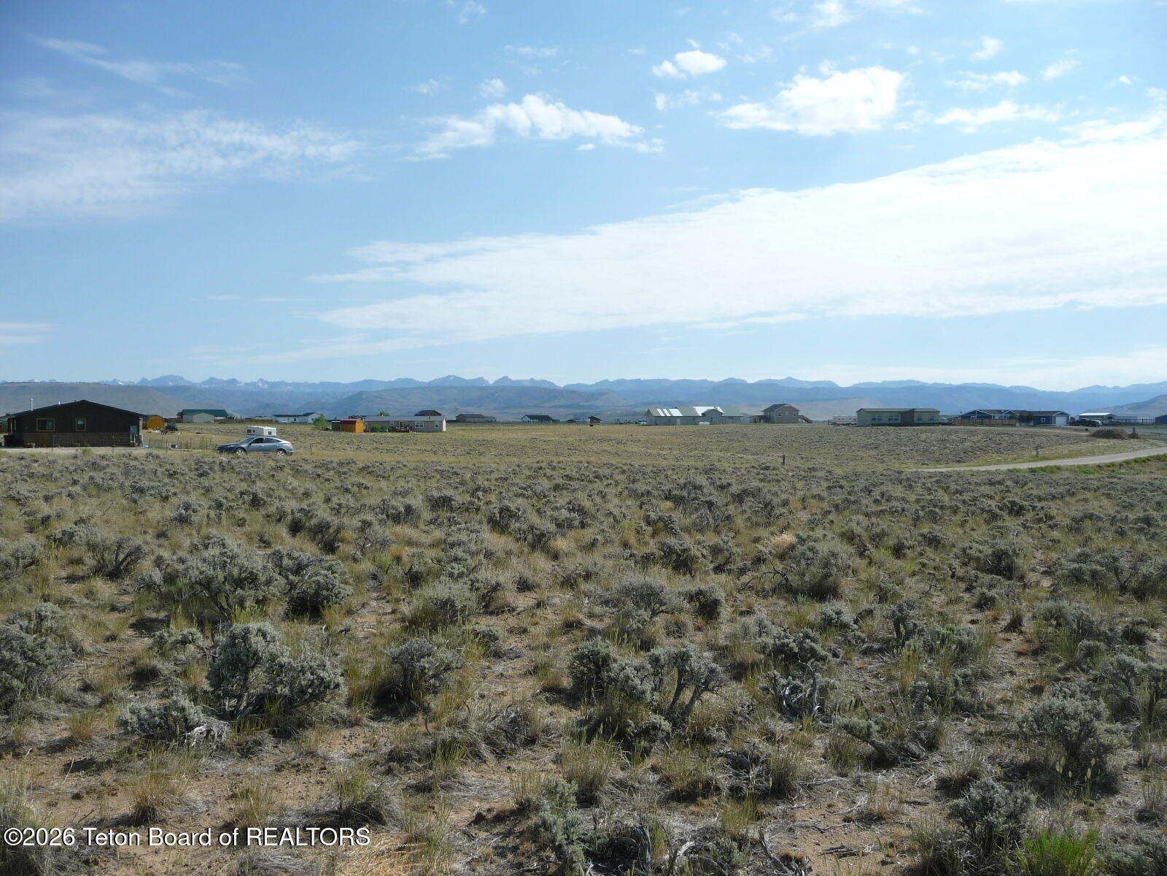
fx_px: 944
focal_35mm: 28
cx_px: 584
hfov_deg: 63.4
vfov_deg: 49.7
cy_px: 438
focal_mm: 4.7
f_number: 8
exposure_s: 1/320
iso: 100
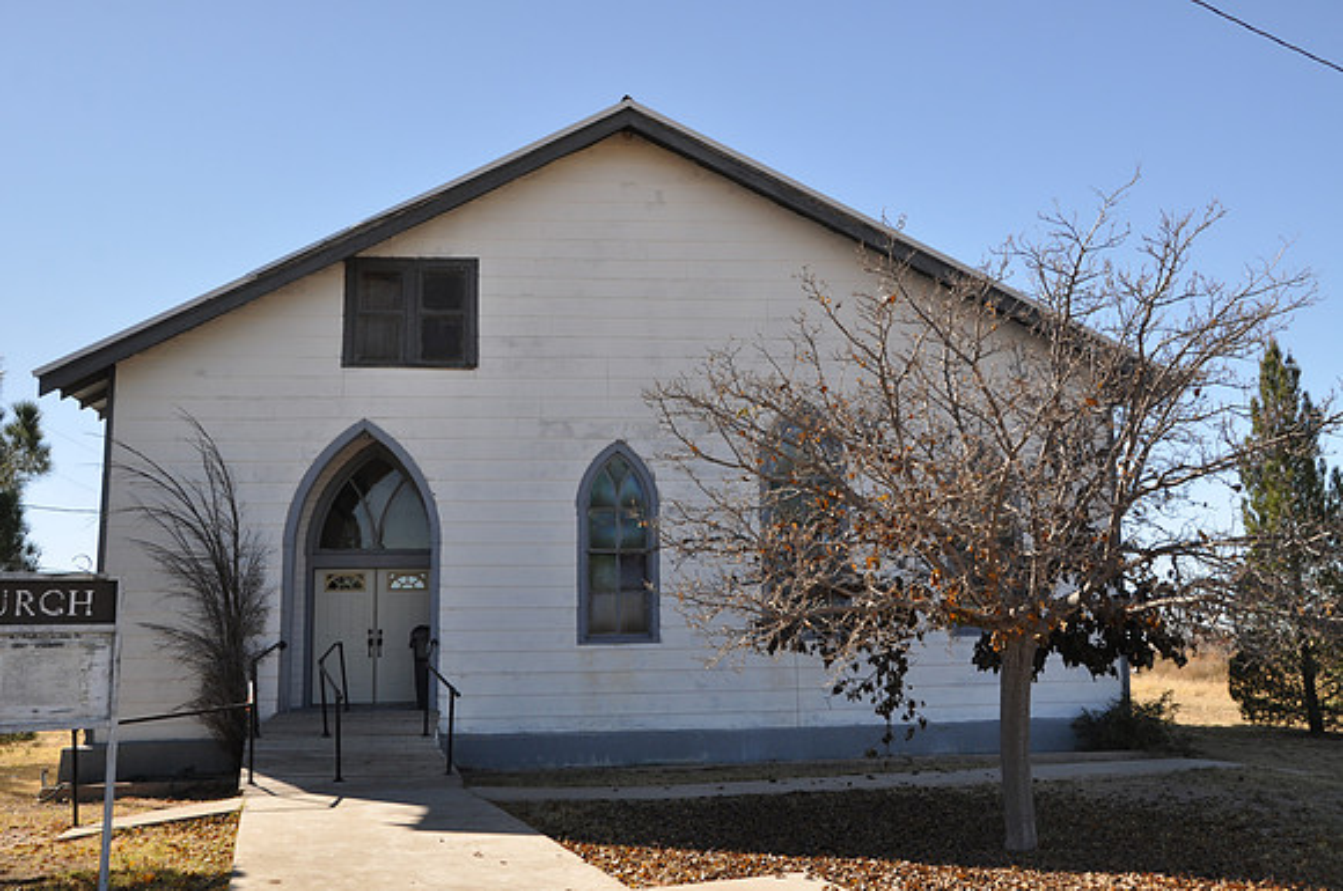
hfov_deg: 57.3
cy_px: 446
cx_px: 672
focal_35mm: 33
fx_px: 1229
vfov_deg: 39.9
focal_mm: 22
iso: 200
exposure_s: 1/80
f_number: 9
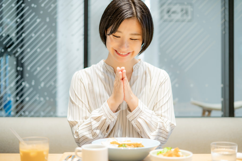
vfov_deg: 27.0
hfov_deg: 39.6
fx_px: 336
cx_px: 121
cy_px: 80
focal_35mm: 50
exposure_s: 1/50
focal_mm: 50
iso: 500
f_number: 1.8
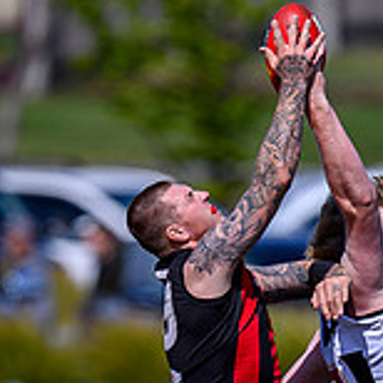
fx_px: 28478
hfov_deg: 0.8
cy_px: 533
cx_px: 346
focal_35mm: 2275
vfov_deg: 0.8
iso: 140
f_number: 4
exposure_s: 1/2500
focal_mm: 500
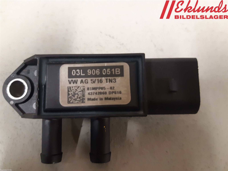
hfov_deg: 67.3
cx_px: 114
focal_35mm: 26
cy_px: 86
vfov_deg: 53.1
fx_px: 171
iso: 250
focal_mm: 3.93
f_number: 1.7
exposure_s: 1/33
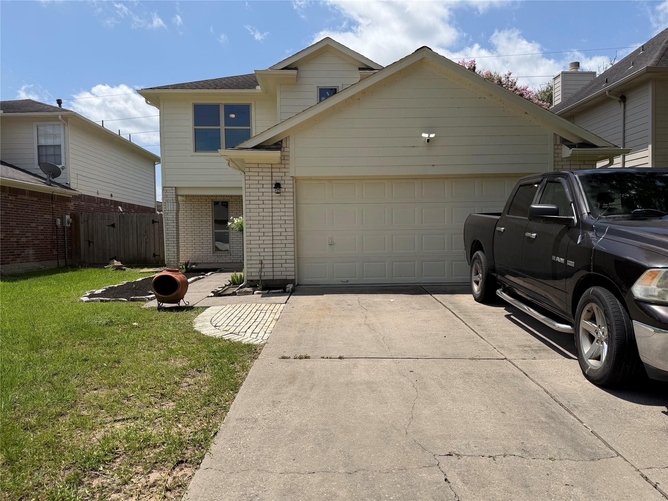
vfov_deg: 56.8
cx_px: 334
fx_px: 463
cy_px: 250
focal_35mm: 24
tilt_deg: -1.2
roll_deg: +0.5
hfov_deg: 71.6
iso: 80
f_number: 1.78
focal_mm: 6.76
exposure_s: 1/6173
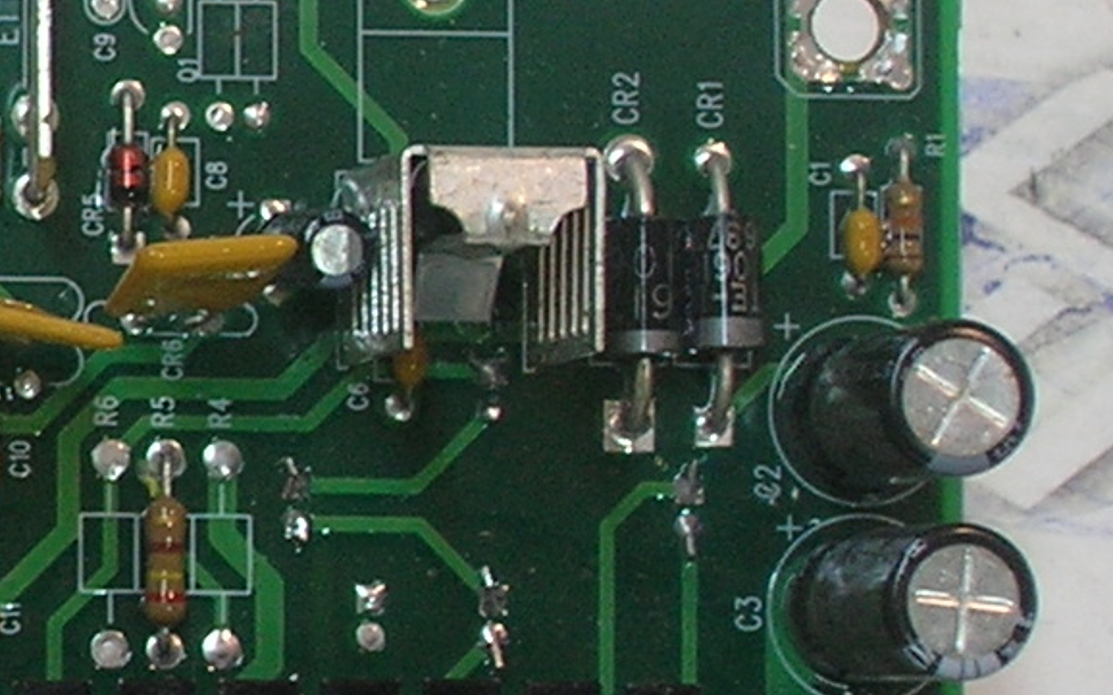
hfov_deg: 8.3
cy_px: 322
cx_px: -1046
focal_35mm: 243
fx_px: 7369
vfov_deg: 5.4
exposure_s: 1/4.1
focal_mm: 9.7
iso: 67
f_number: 3.5
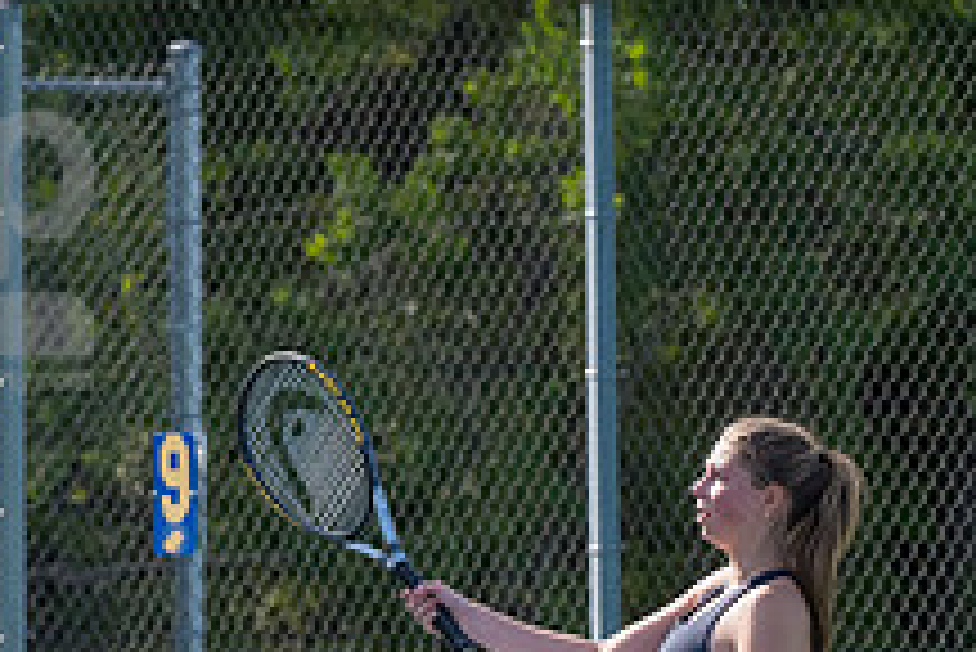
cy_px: 854
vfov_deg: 1.9
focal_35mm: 739
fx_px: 20048
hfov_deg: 2.8
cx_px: 594
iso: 1000
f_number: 5.6
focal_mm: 185
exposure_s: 1/2000
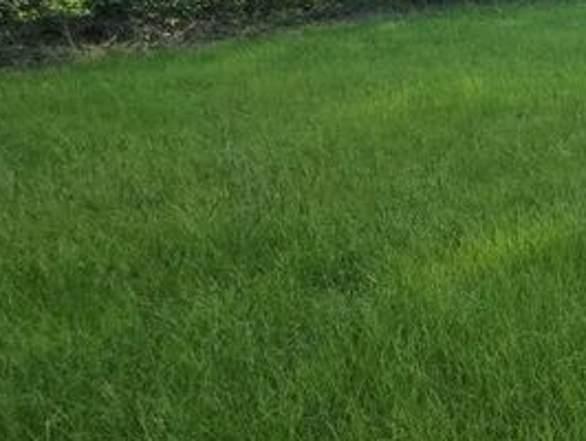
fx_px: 847
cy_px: 97
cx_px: 1009
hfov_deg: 23.4
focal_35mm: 50
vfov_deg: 28.6
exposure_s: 1/1123
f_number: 1.9
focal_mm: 2.2
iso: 40
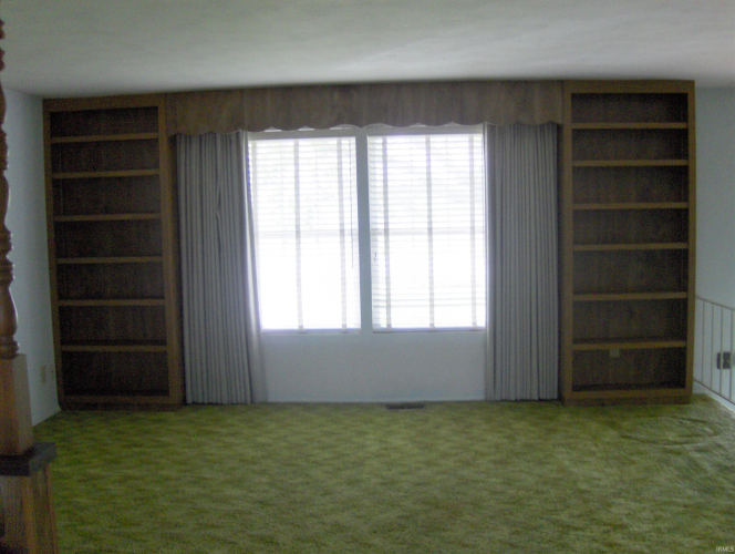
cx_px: 368
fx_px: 744
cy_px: 277
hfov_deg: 52.6
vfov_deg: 40.8
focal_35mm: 35
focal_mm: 7.5
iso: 200
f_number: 2.8
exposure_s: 1/71.5
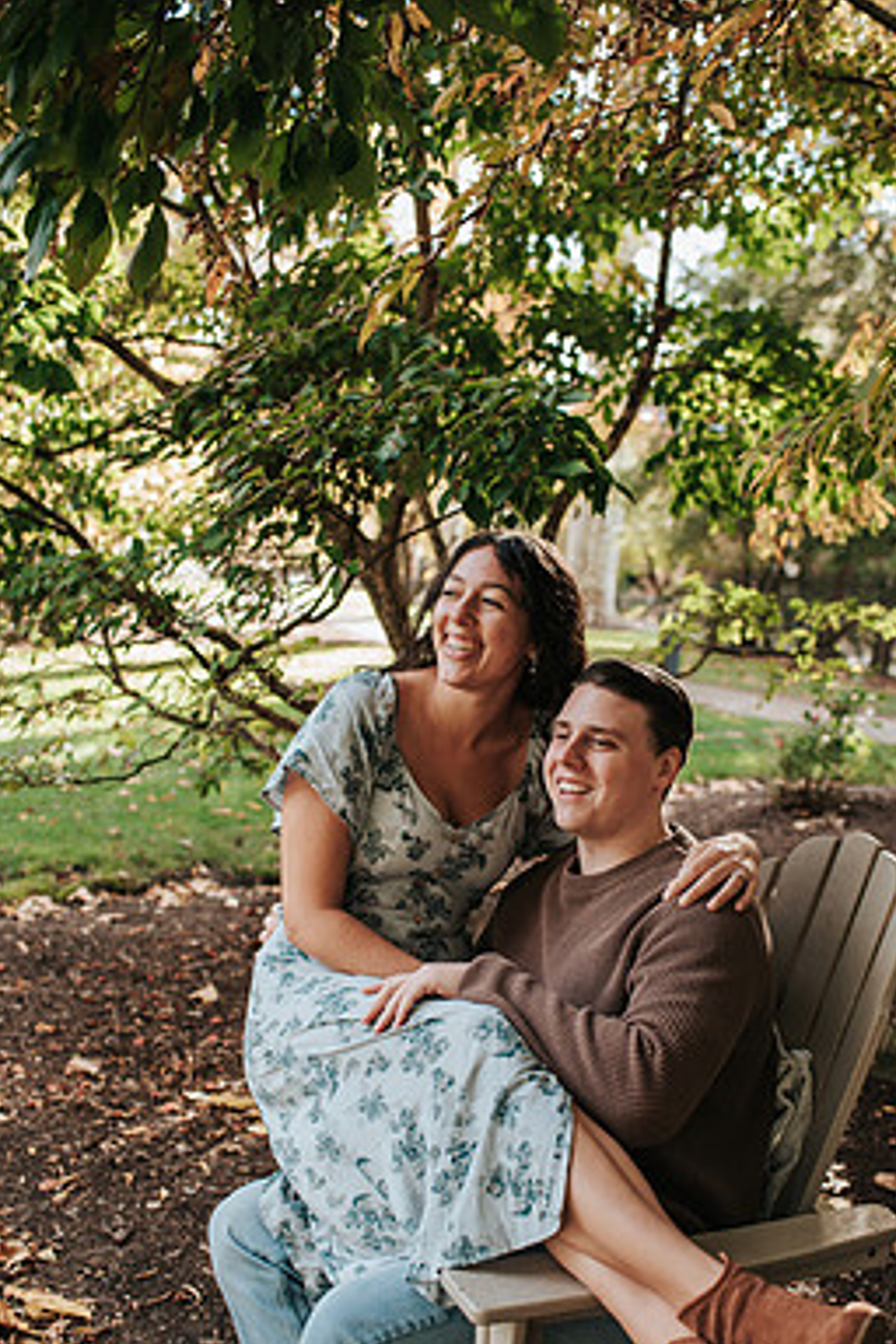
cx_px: 500
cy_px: 784
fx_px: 1531
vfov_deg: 47.2
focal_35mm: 41
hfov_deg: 32.6
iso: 400
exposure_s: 1/250
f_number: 3.2
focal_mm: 35
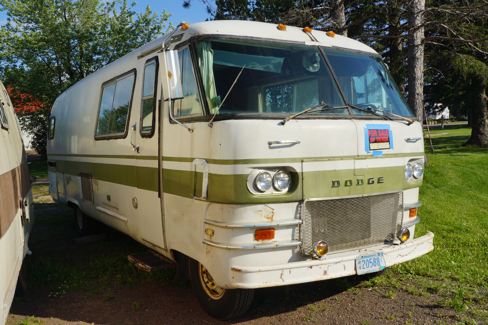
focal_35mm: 36
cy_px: 162
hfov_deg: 53.1
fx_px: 488
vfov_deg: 36.9
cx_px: 244
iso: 100
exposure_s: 1/125
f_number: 13
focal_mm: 24
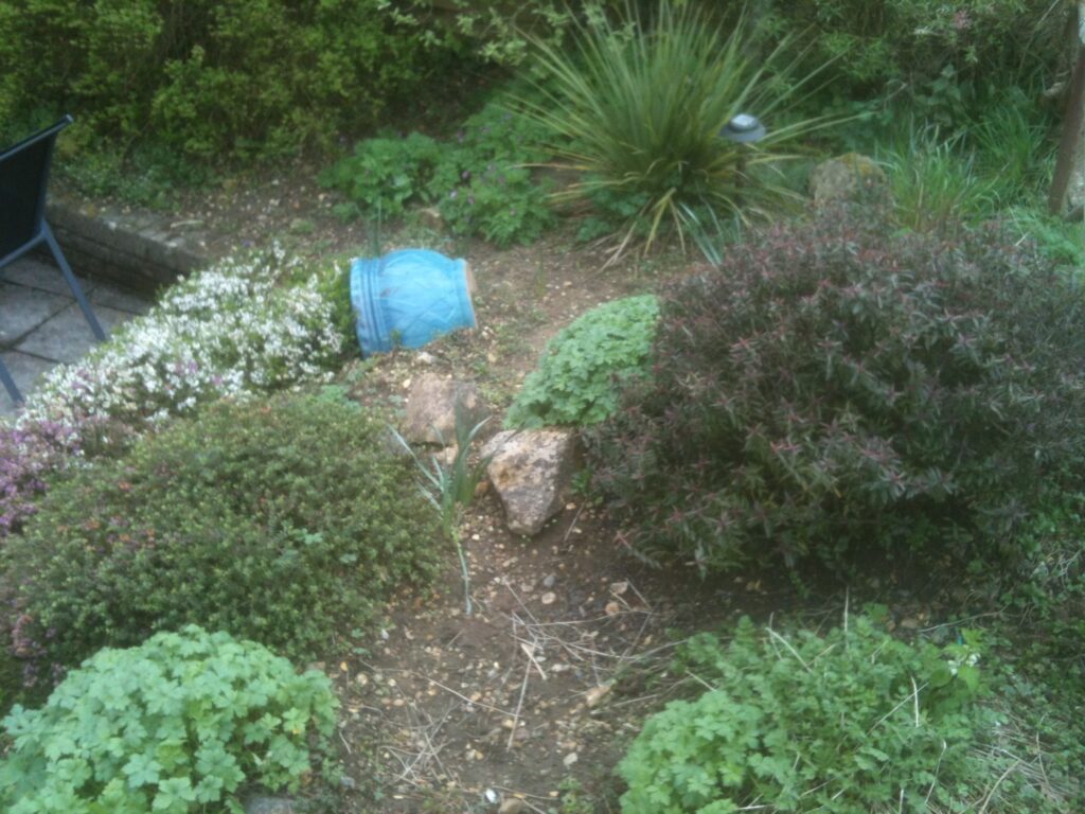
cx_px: 542
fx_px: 1097
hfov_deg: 52.6
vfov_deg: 40.7
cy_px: 407
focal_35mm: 35
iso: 80
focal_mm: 3.85
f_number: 2.8
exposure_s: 1/120
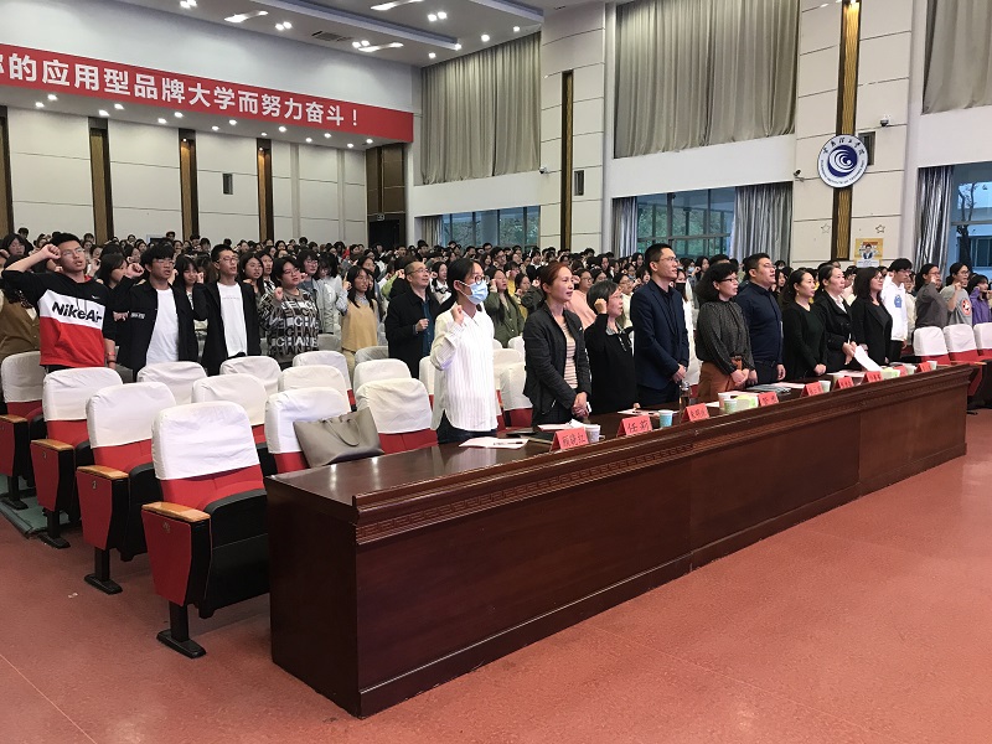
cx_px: 496
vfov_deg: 49.7
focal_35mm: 28
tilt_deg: -6.5
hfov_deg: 63.4
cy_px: 372
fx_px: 802
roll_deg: +0.6
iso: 40
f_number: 1.8
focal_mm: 3.99
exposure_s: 1/17
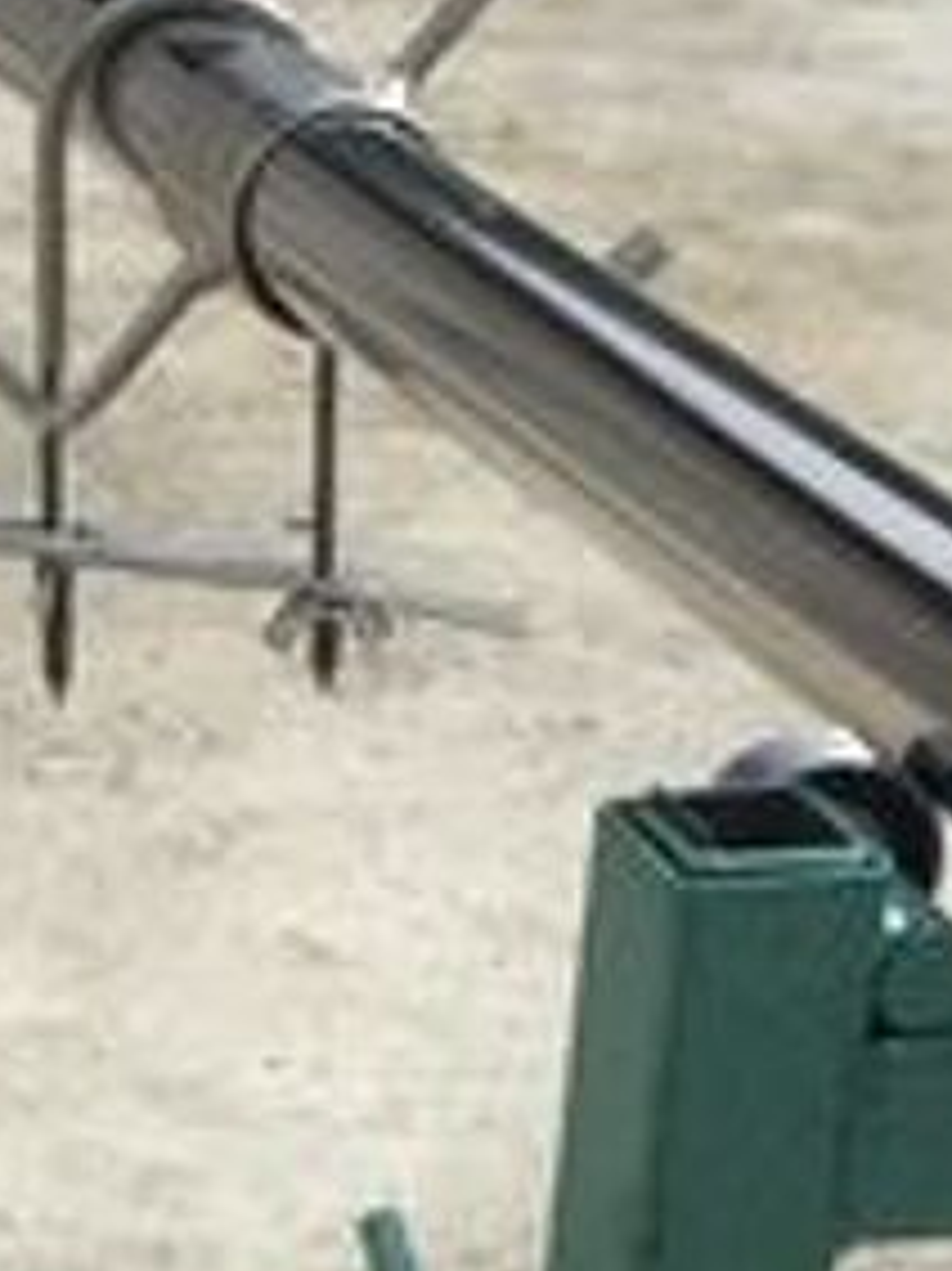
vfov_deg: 13.0
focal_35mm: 146
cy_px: 1727
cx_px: -45
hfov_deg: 10.1
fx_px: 5358
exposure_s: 1/1988
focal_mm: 3.3
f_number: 2.4
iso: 25
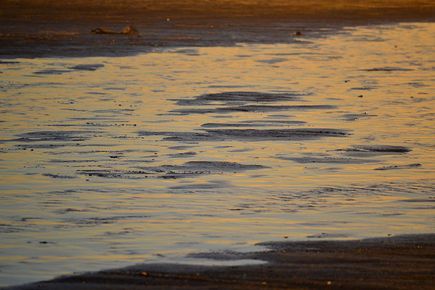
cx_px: 218
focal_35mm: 270
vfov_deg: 5.1
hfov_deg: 7.6
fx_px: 3263
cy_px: 145
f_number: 5.6
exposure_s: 1/500
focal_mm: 180
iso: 125
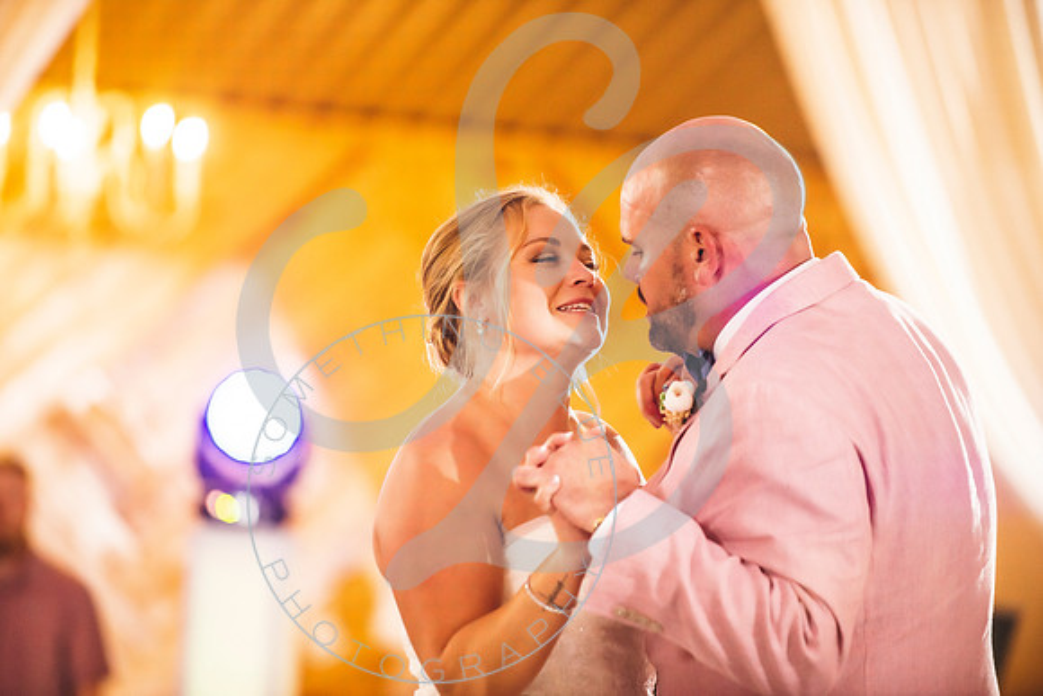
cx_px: 522
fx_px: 5893
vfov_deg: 6.8
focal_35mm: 203
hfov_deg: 10.1
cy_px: 348
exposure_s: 1/200
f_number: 2.8
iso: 1600
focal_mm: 200
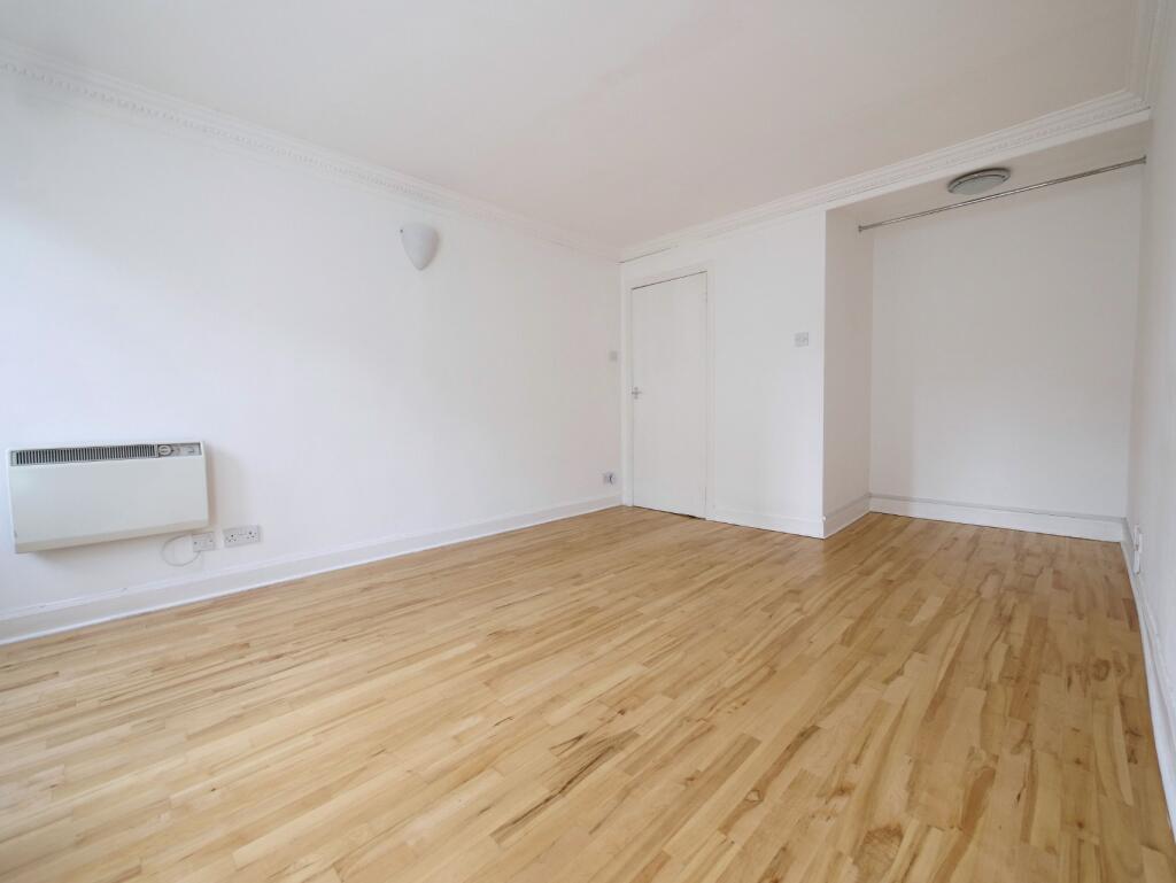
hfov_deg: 102.0
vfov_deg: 85.7
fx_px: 476
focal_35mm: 14
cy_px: 442
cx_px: 588
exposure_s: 1/125
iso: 1000
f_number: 4
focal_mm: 7
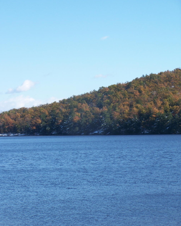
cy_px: 117
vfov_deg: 15.6
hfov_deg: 12.5
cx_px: 90
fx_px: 823
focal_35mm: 123
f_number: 3.2
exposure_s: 1/800
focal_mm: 19.4
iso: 80
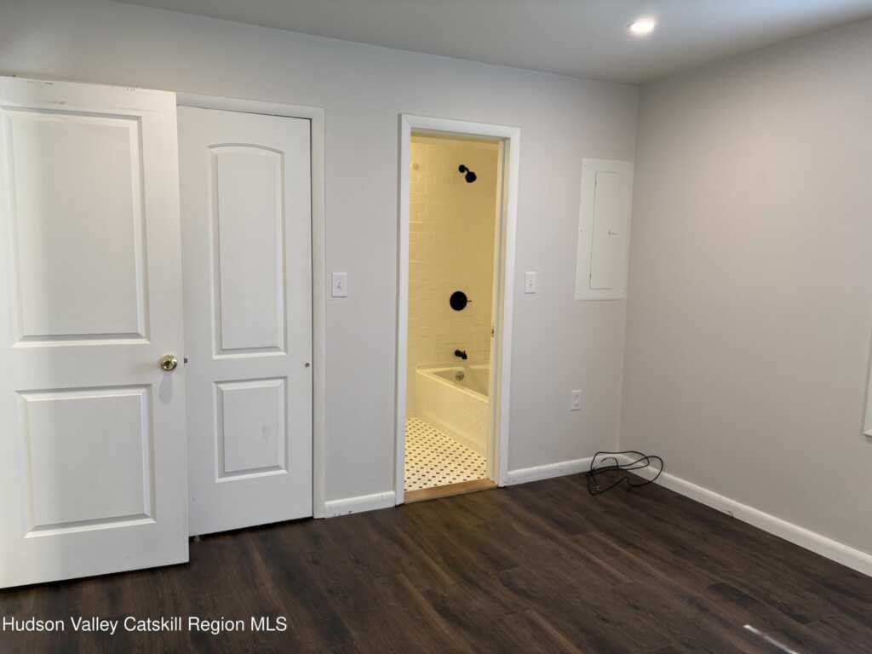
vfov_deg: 53.1
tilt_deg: -7.7
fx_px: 655
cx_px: 436
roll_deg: -0.2
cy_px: 327
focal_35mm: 26
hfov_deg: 67.3
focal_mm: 5.96
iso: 125
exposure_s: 1/120
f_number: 1.6
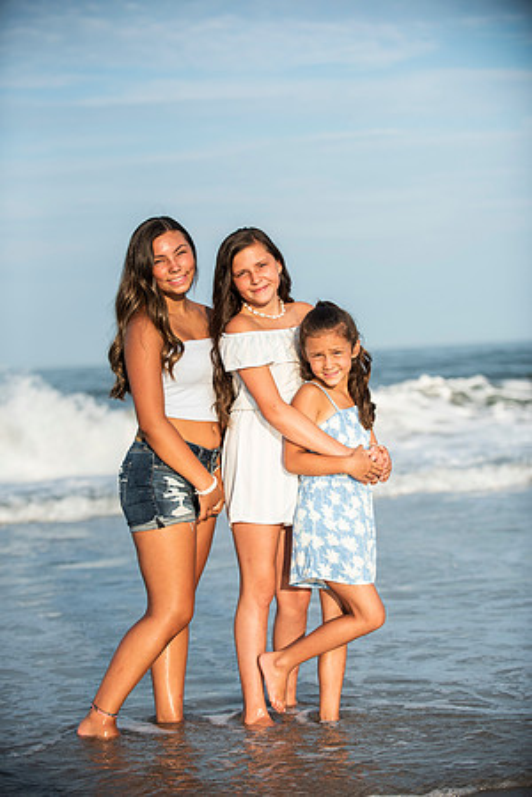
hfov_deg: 16.7
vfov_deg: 24.8
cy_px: 398
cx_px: 266
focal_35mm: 82
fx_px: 1818
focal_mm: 82
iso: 250
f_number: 3.2
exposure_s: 1/4000
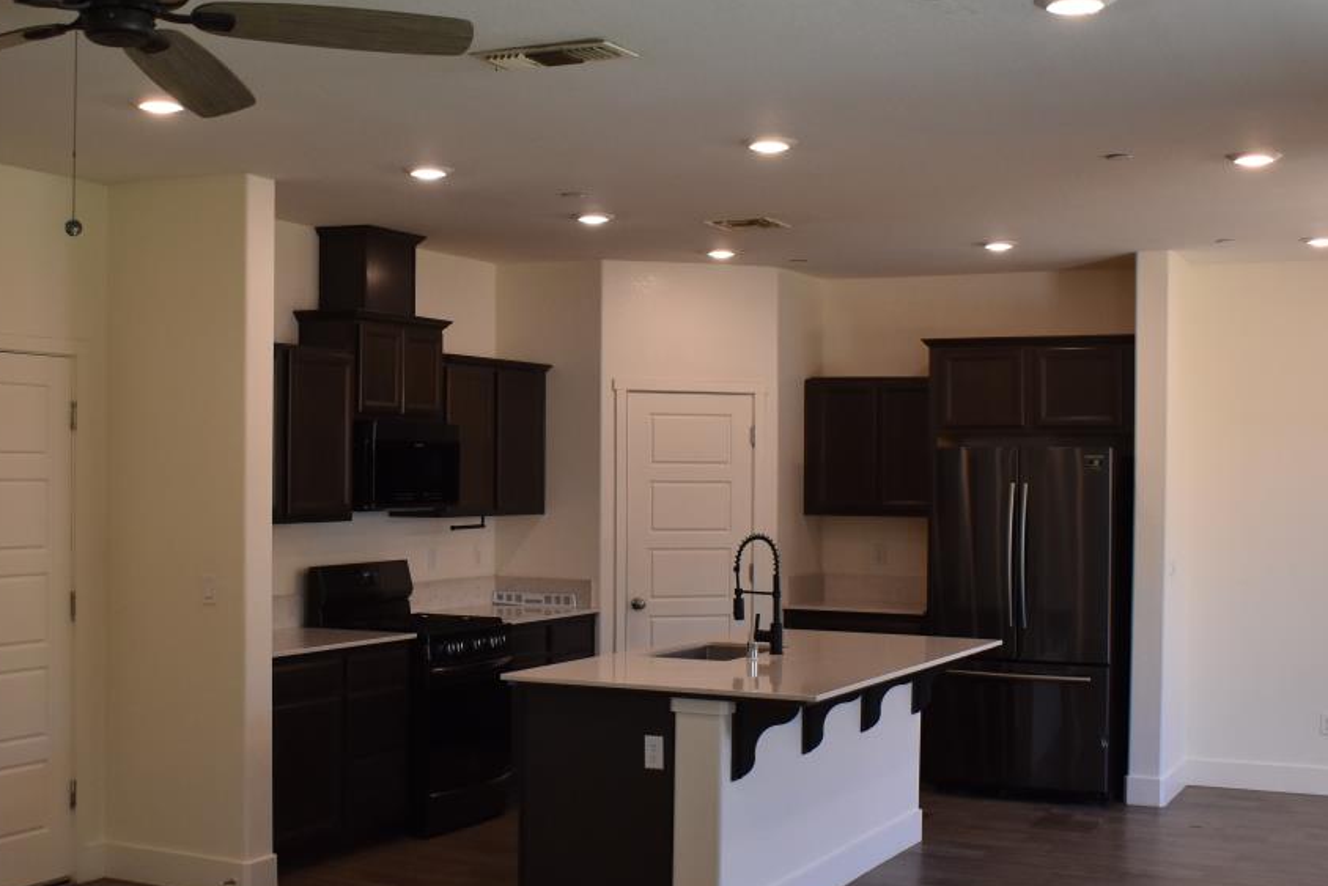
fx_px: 1771
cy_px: 507
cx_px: 552
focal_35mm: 48
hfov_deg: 41.0
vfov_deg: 28.1
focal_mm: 18
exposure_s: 1/250
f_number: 3.5
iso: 640
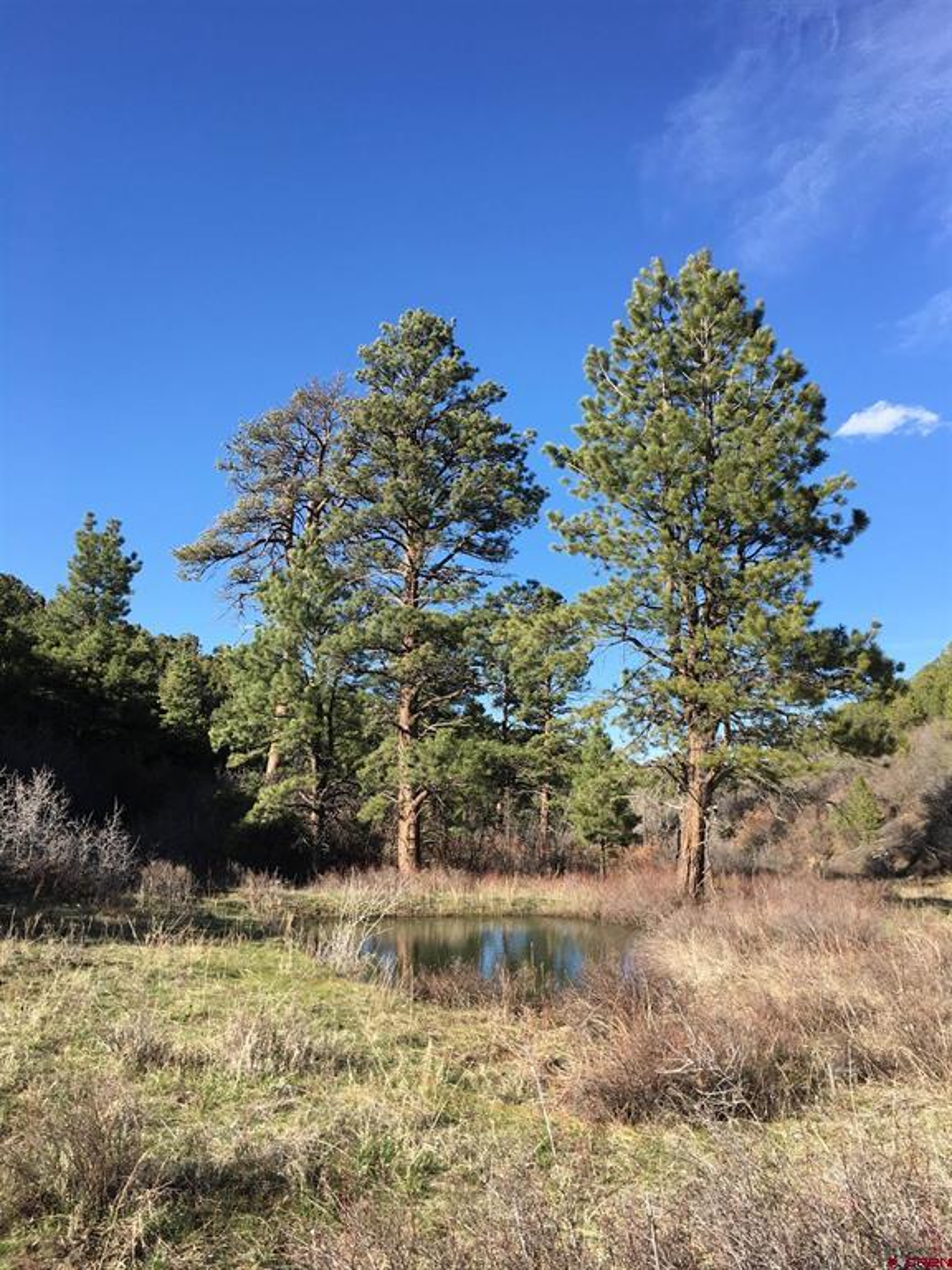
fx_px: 1063
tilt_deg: +9.1
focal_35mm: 29
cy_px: 635
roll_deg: -0.9
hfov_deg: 48.2
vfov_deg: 61.7
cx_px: 476
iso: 25
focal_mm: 4.15
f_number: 2.2
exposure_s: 1/712
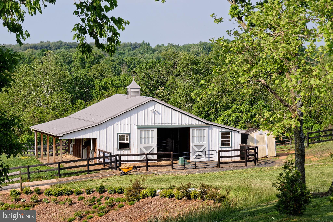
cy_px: 111
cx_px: 166
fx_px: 1110
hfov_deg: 17.1
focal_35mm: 120
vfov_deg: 11.4
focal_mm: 120
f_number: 10
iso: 320
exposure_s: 1/400
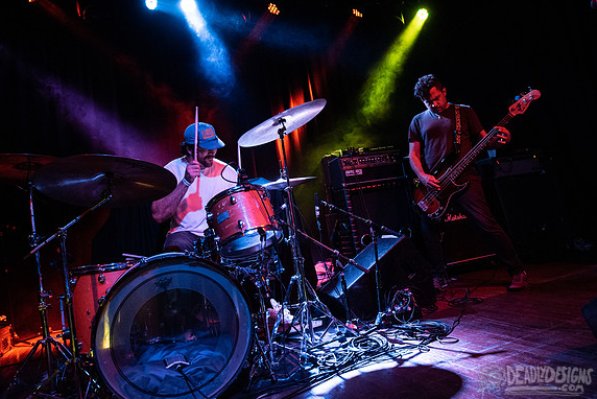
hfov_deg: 65.3
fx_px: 465
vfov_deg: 46.4
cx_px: 322
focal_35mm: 28
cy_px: 192
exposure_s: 1/320
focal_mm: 24
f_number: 3.2
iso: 3200
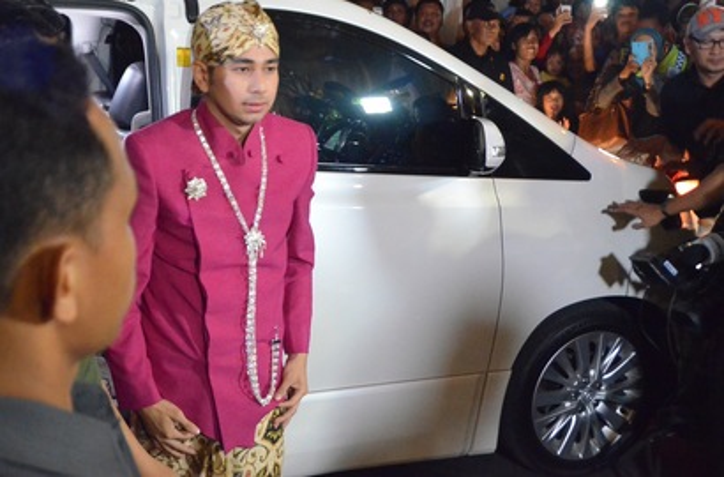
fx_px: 751
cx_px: 362
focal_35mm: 38
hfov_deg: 51.5
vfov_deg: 35.2
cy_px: 238
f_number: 3.8
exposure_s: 1/100
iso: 6400
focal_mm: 25
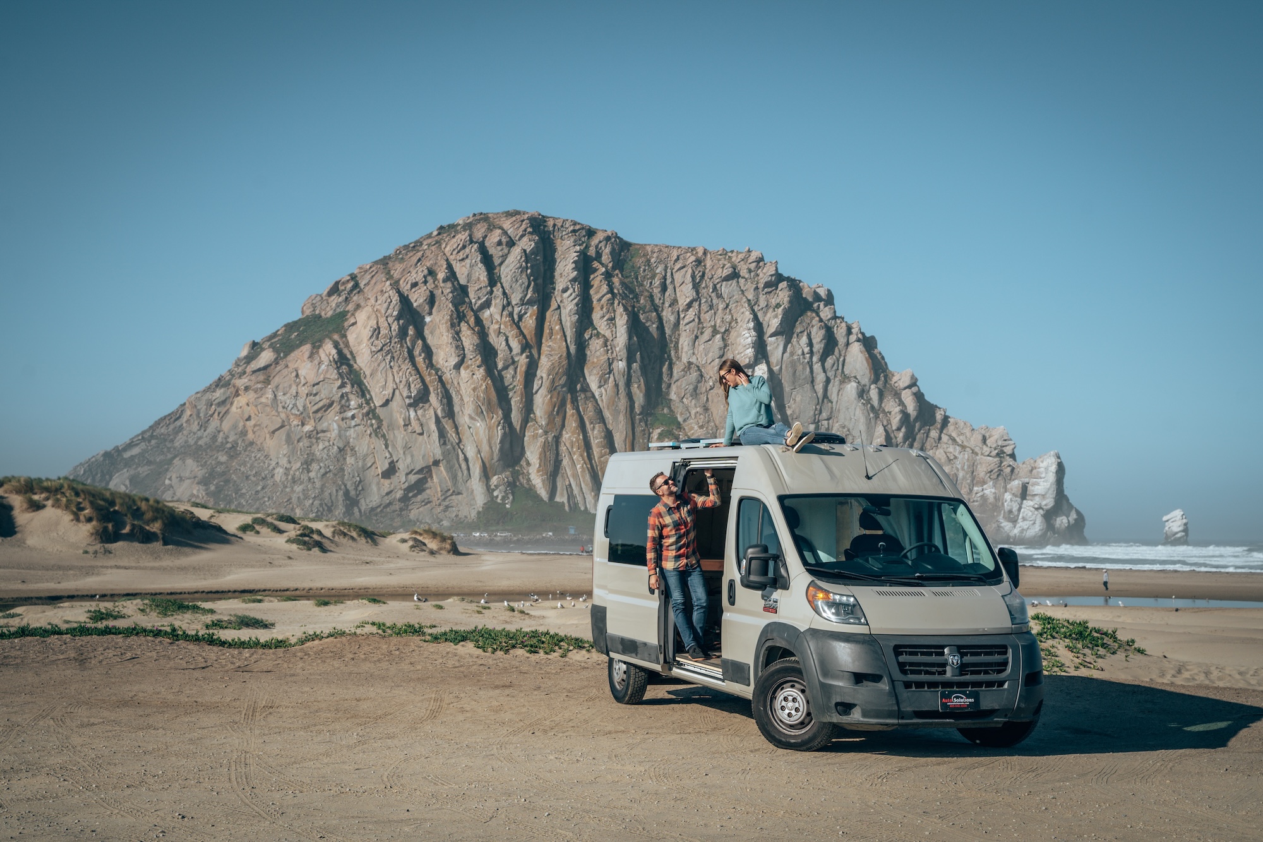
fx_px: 1754
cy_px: 421
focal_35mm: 50
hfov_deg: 39.6
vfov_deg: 27.0
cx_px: 632
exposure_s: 1/1000
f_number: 7.1
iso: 160
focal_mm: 50
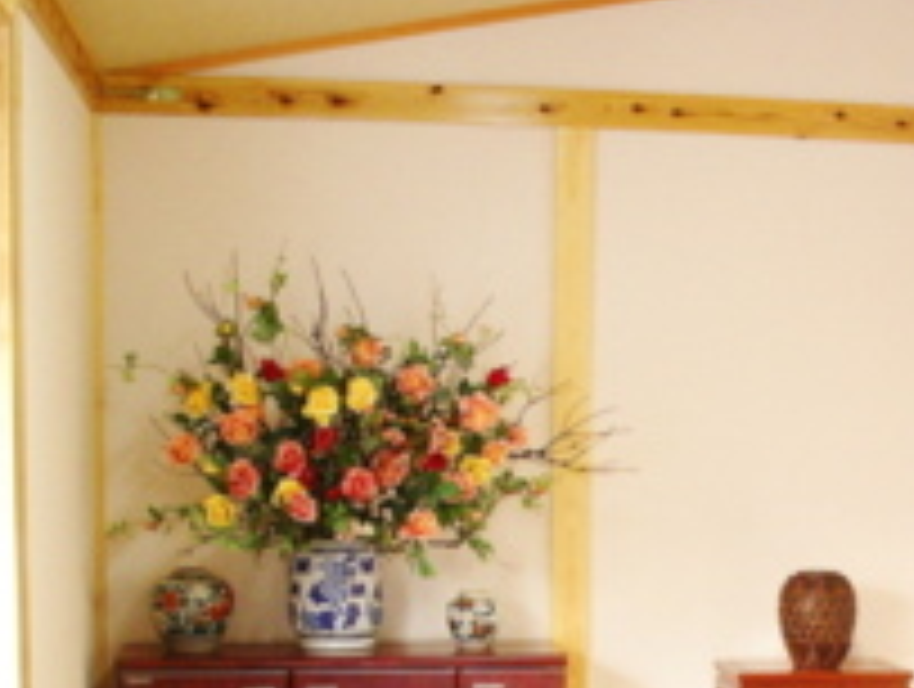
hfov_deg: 23.3
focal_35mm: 82
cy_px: 706
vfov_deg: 17.6
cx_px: 774
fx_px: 2169
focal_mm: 7.8
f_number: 2.8
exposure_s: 1/33
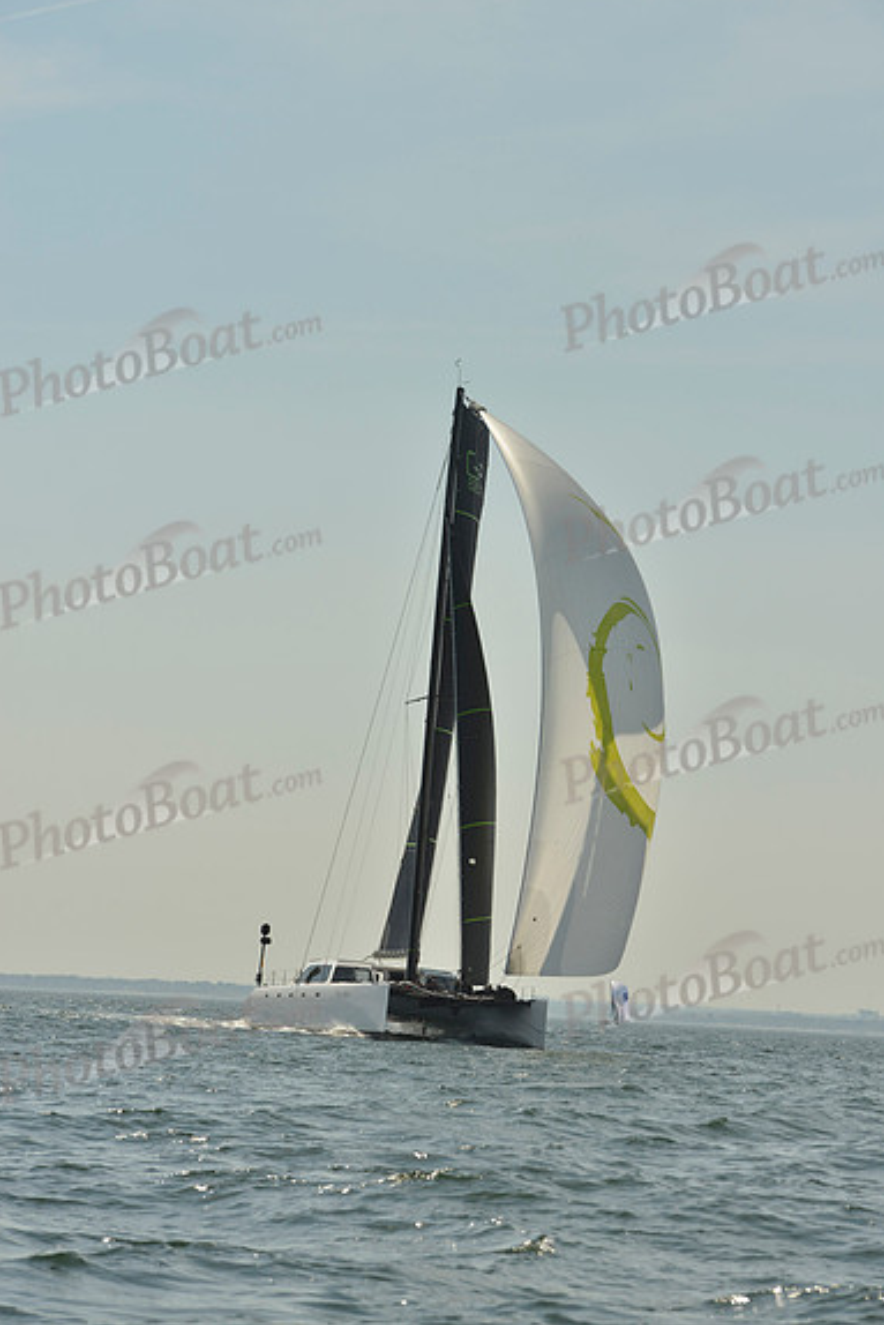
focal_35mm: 101
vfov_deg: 20.2
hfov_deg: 13.6
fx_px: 3718
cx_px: 442
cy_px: 658
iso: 200
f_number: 9
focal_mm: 100
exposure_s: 1/1250
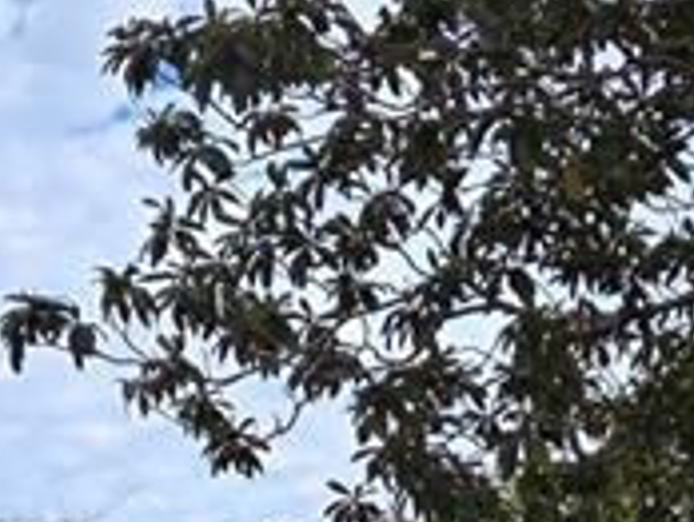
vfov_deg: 10.1
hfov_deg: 14.6
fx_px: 2710
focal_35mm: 135
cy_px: 1084
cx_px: 447
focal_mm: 5.4
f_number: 1.8
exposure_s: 1/1468
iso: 25
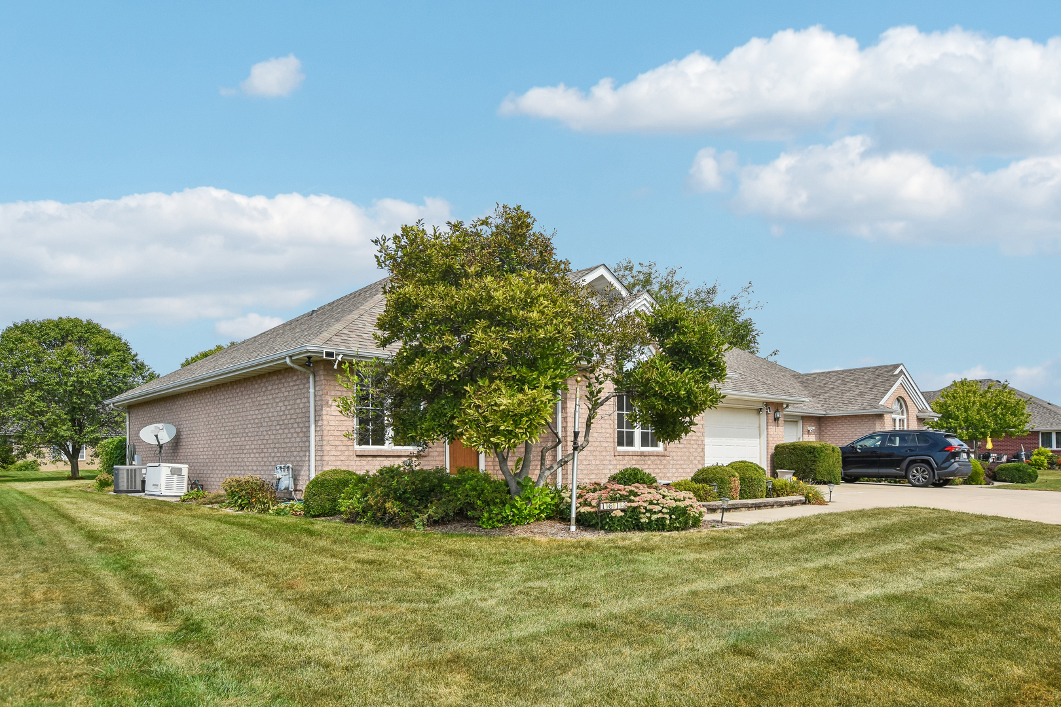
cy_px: 354
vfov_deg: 50.4
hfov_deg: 70.4
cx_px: 530
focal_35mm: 26
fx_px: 751
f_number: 8
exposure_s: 1/1000
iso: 400
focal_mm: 17
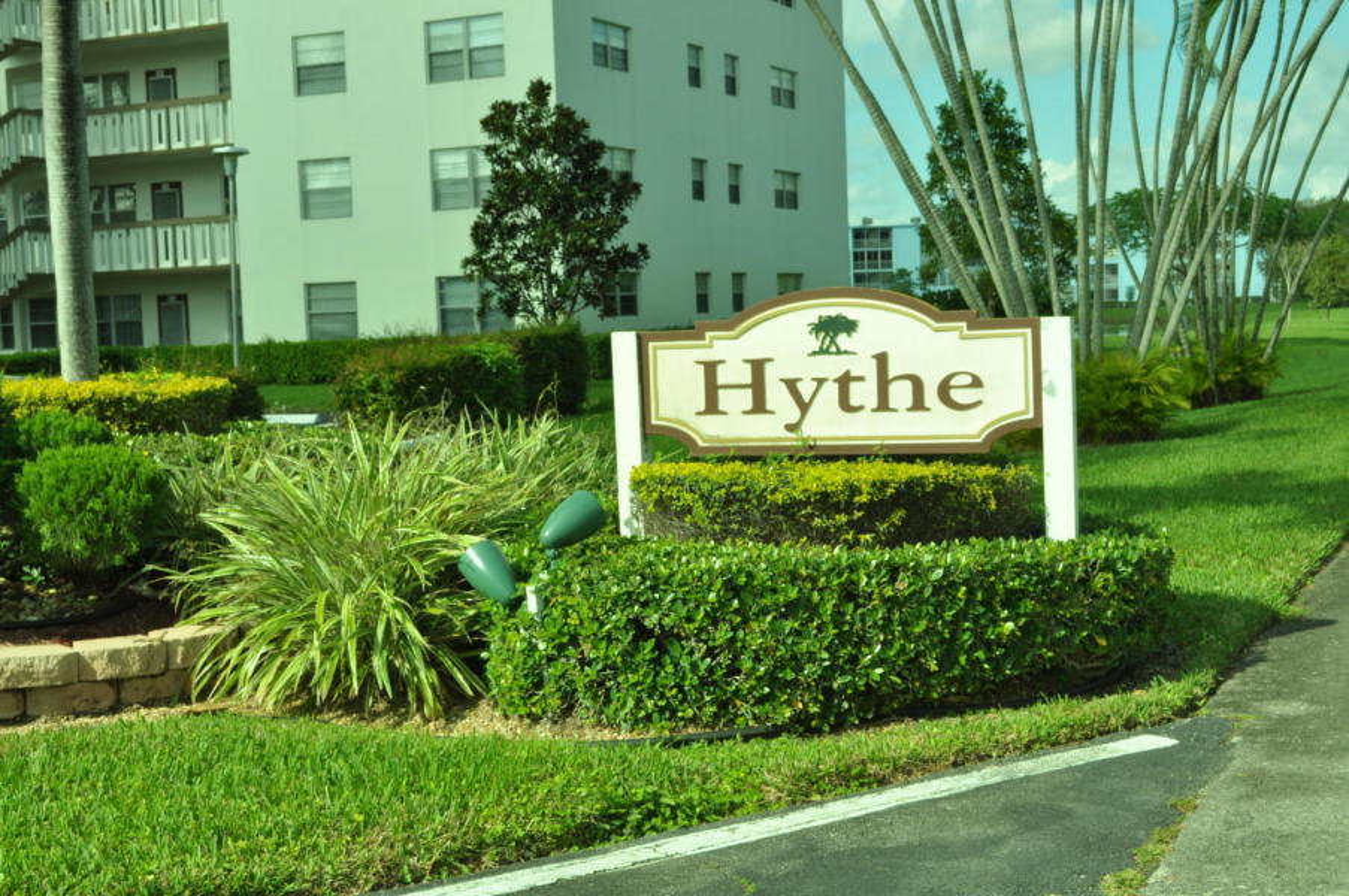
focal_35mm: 48
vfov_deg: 28.0
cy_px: 448
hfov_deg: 41.2
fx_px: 1797
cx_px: 674
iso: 200
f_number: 10
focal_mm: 32
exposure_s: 1/200
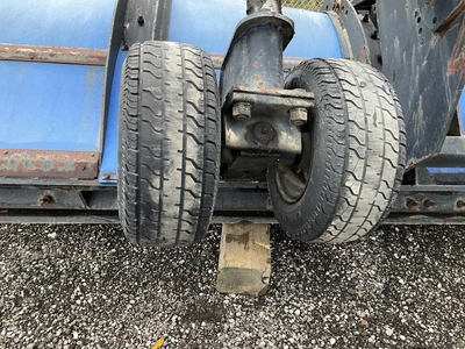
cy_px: 174
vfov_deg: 48.2
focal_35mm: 29
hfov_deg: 61.7
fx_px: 390
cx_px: 232
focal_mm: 3
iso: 20
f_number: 1.8
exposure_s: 1/205
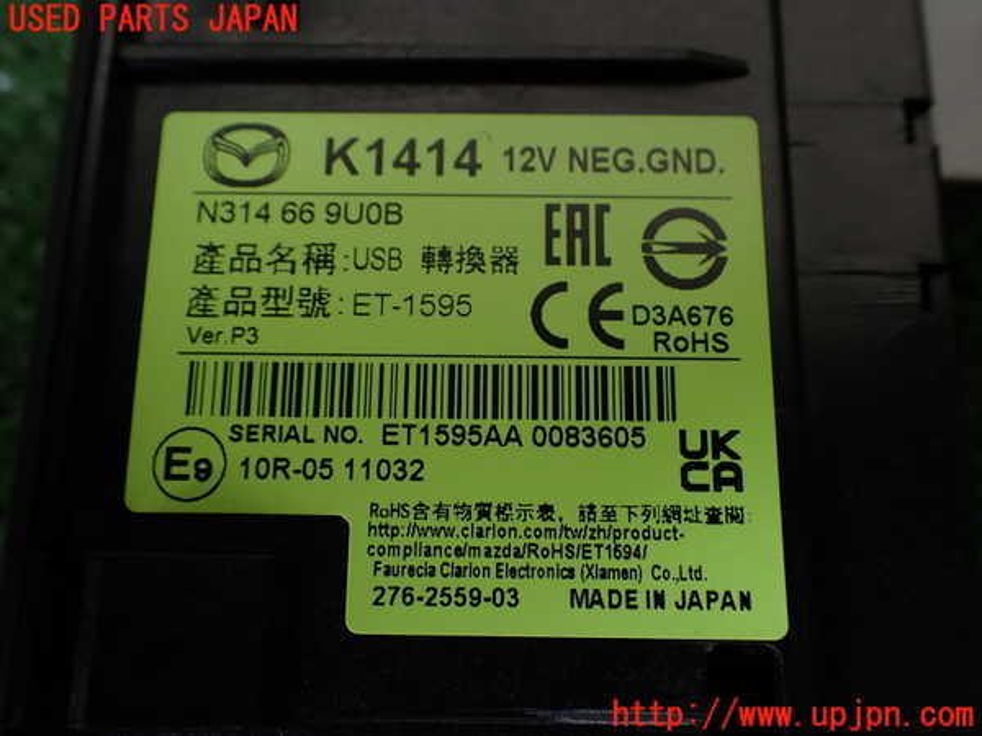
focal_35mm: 30
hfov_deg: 60.0
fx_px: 851
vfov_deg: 46.8
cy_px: 368
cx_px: 491
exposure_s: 1/125
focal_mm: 5.4
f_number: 2.3
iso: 125
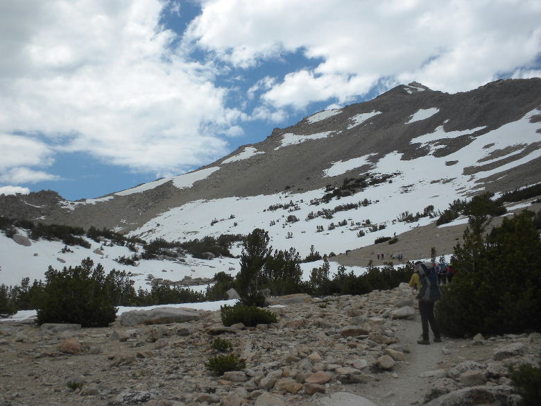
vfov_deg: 38.7
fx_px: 578
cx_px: 270
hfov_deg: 50.1
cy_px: 203
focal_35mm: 37
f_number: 10
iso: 64
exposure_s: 1/209
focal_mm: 6.6
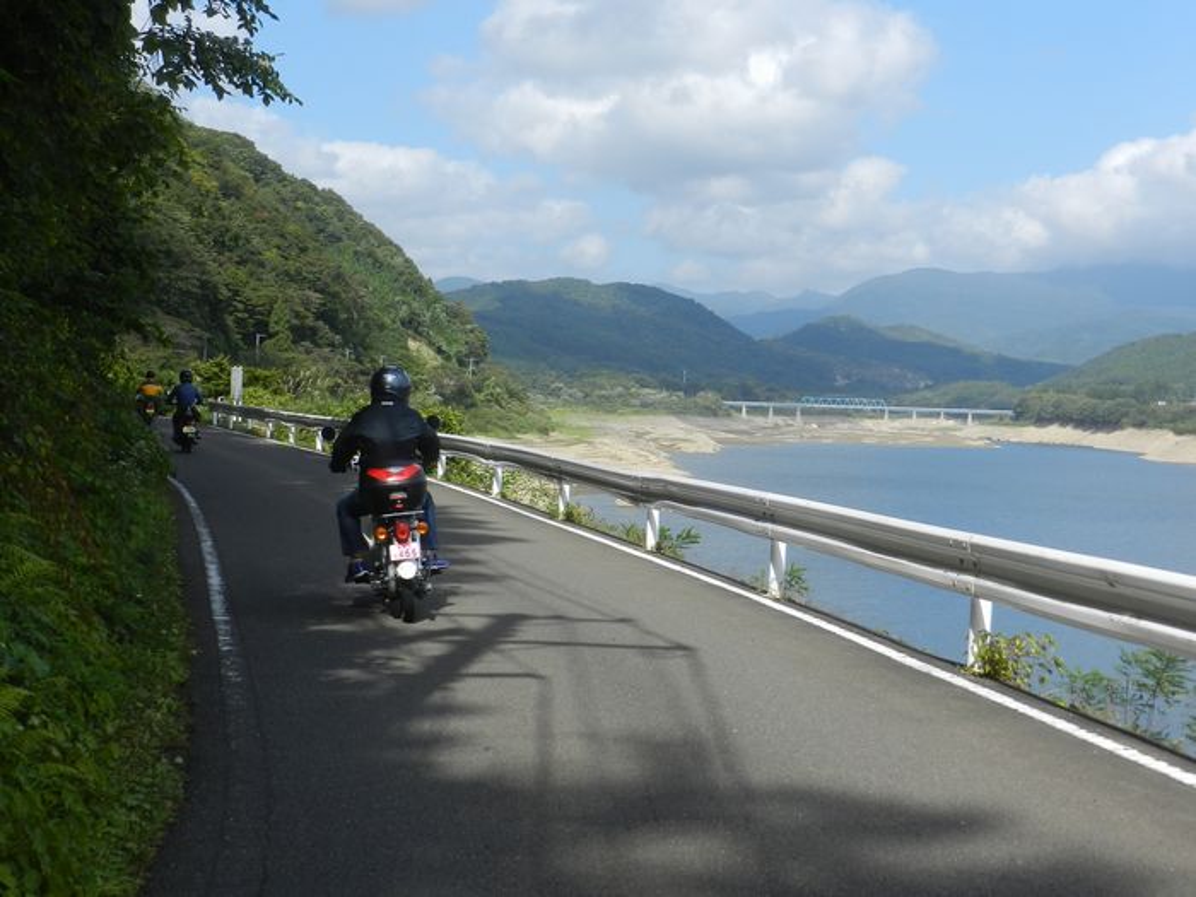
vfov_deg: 27.5
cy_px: 448
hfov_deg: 36.2
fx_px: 1831
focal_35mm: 53
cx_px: 598
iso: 160
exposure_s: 1/1000
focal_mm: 9.4
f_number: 4.4
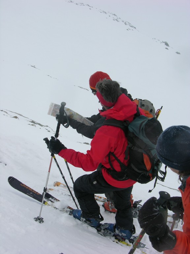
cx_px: 95
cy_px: 127
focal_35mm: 54
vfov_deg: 35.5
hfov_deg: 27.0
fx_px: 395
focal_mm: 13.7
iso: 50
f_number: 5.5
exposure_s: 1/200
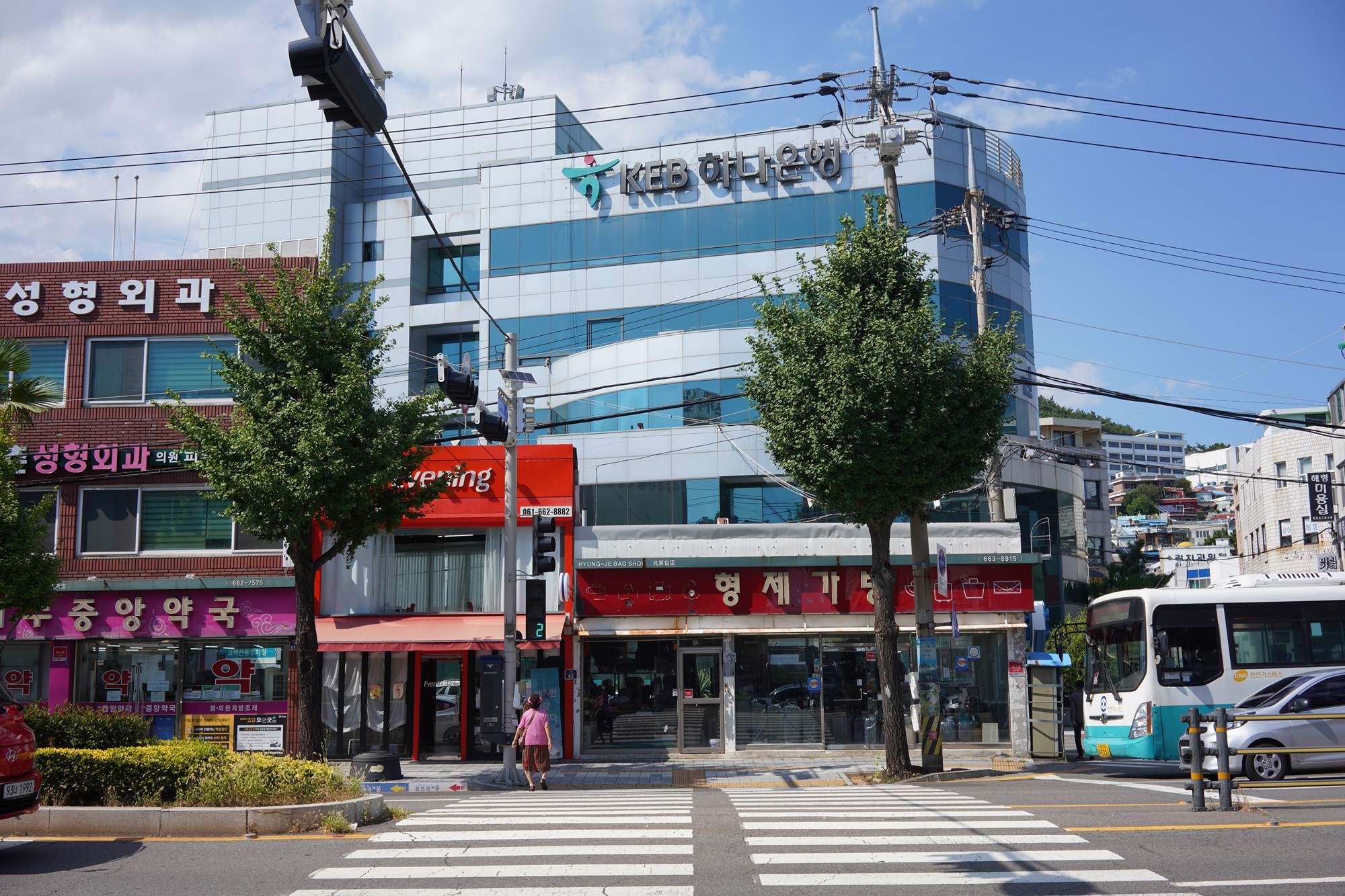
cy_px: 448
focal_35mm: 35
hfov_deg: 54.4
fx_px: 1308
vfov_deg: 37.9
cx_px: 672
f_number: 13
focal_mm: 35
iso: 100
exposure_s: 1/100
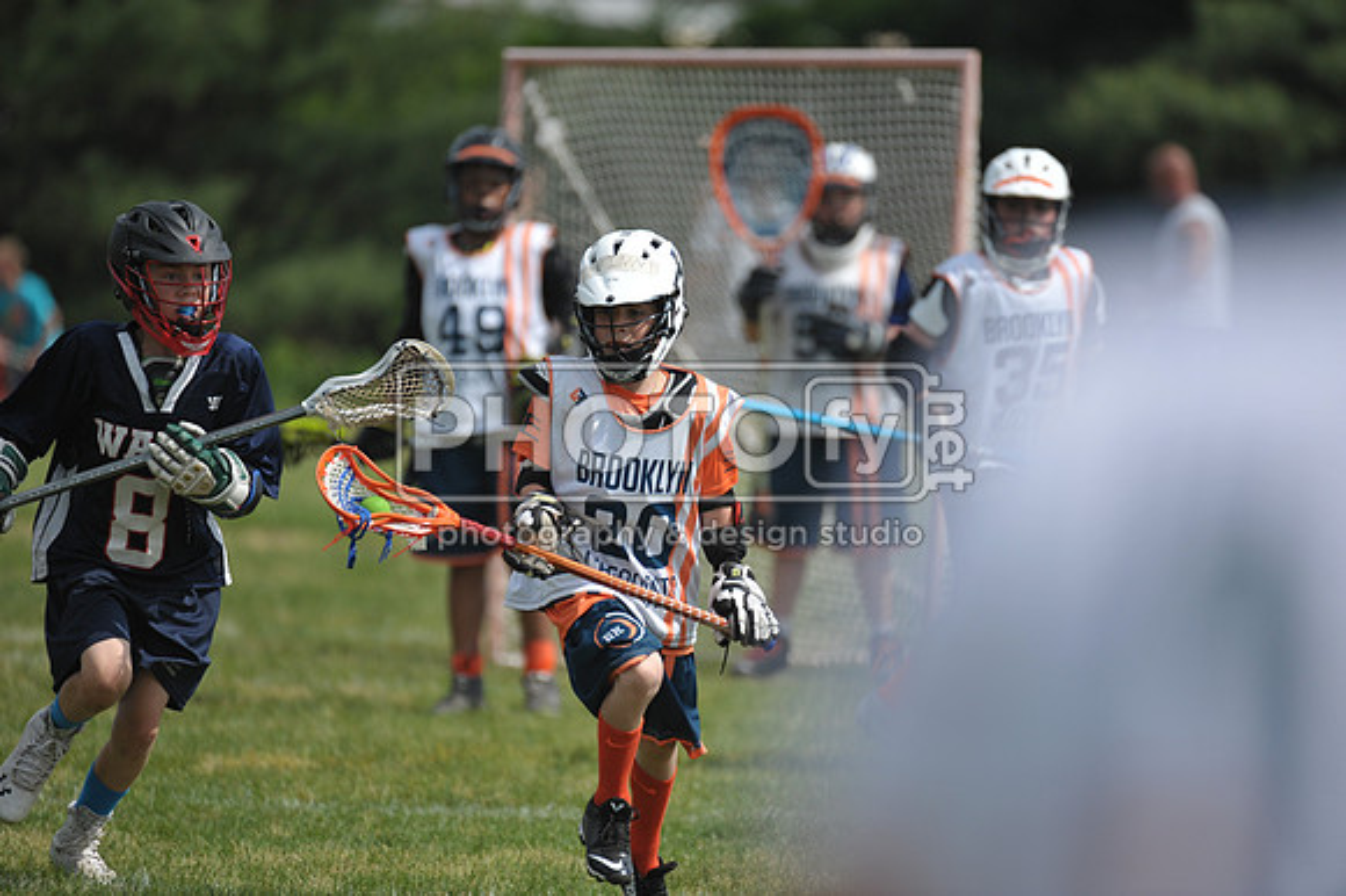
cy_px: 448
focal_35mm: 400
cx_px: 673
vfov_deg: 3.4
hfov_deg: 5.2
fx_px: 14946
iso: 640
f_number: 4
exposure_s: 1/4000
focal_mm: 400
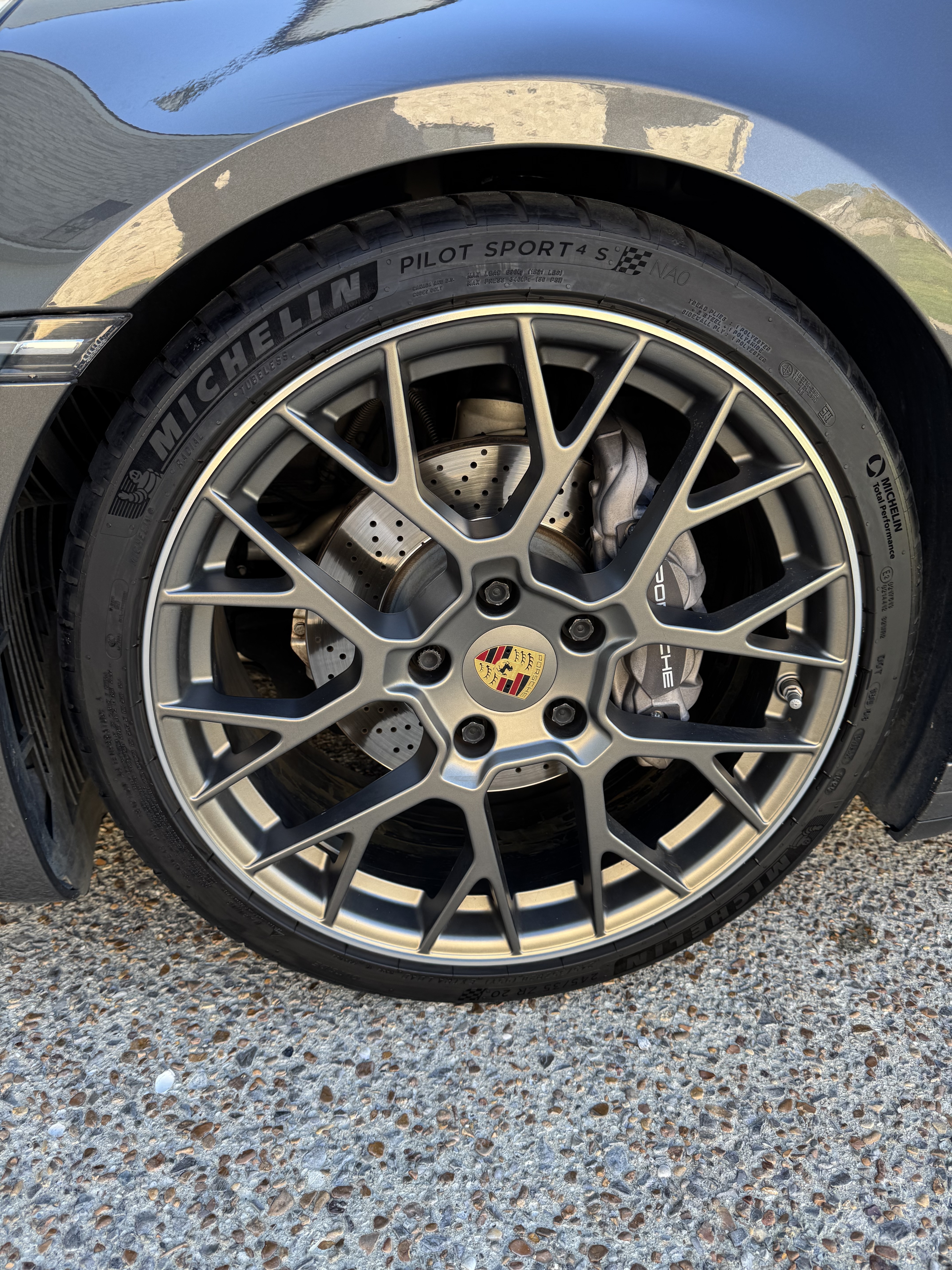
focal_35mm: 24
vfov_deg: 71.6
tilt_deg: -23.1
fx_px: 880
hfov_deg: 56.8
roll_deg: -2.2
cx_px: 476
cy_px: 635
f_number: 1.78
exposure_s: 1/181
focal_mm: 6.76
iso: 64
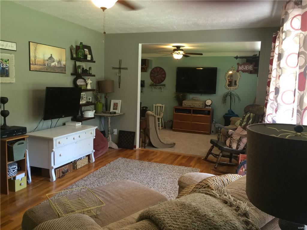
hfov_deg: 61.7
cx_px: 154
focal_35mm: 29
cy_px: 115
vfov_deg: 48.2
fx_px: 257
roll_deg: +0.1
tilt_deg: -4.8
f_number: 2.2
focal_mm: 4.15
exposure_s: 1/30
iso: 100
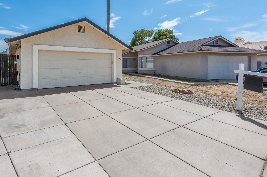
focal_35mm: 19
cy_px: 64
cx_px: 101
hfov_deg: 85.3
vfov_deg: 63.4
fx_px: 141
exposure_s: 1/8000
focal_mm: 14
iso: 320
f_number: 8
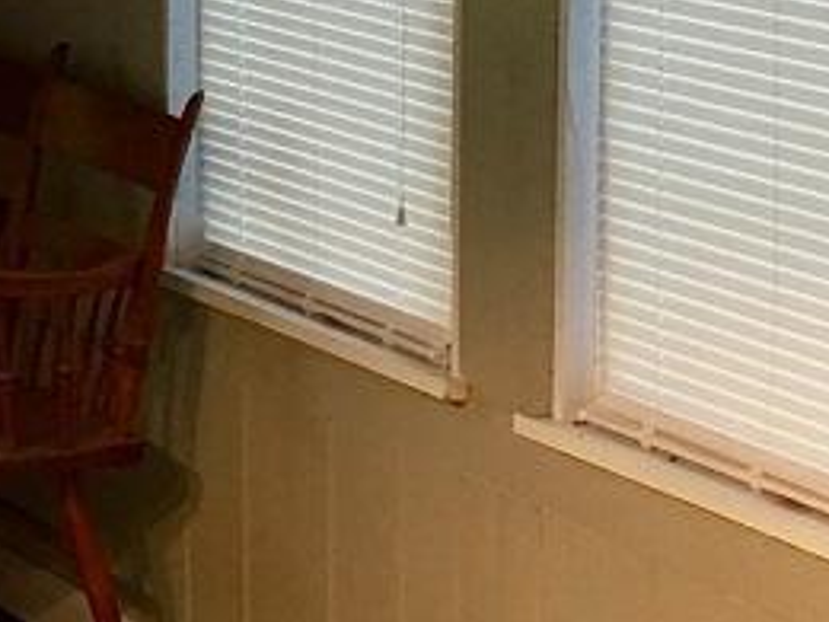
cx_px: 121
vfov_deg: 8.9
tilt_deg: -10.4
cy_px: 174
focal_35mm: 167
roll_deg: +0.9
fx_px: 3999
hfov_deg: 11.8
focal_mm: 4.15
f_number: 2.2
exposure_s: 1/30
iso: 80
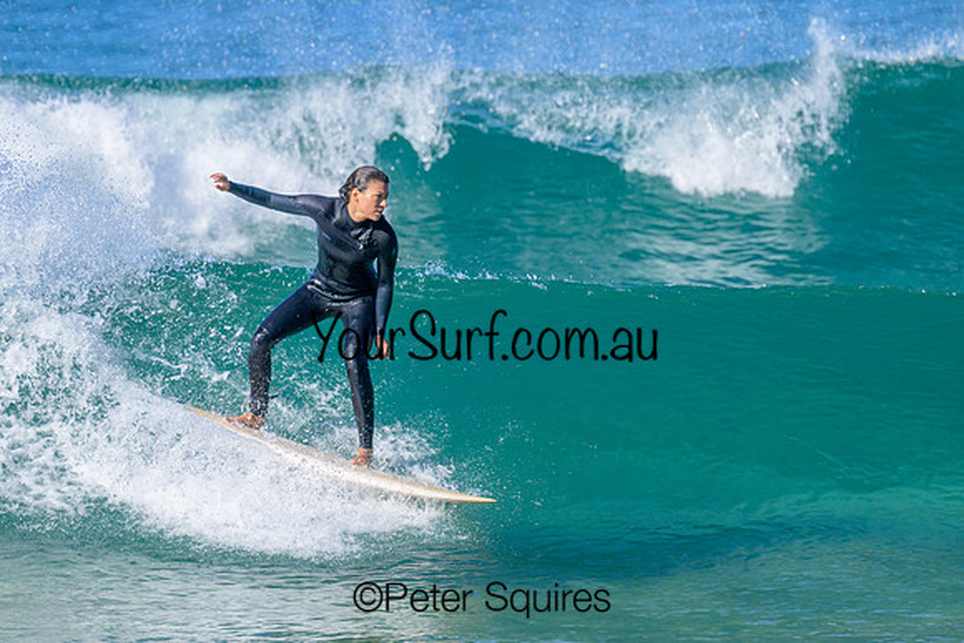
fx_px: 20627
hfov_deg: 2.7
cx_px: 469
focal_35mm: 770
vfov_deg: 1.8
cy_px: 335
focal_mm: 560
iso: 500
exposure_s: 1/2000
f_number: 8
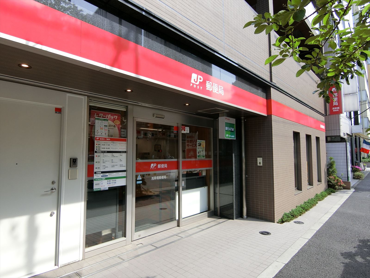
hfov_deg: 84.7
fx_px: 203
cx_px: 185
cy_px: 139
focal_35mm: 19
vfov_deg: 68.7
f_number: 2.7
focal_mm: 4.06
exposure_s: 1/640
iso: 80
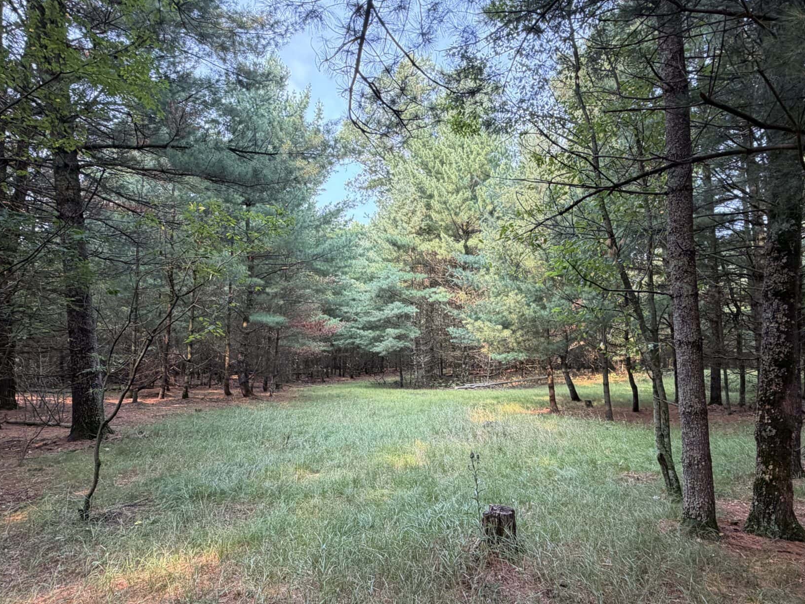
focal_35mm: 22
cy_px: 360
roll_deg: -0.2
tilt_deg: -0.5
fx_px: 512
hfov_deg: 76.3
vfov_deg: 60.6
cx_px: 423
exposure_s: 1/121
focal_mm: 2.22
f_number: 2.2
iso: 160
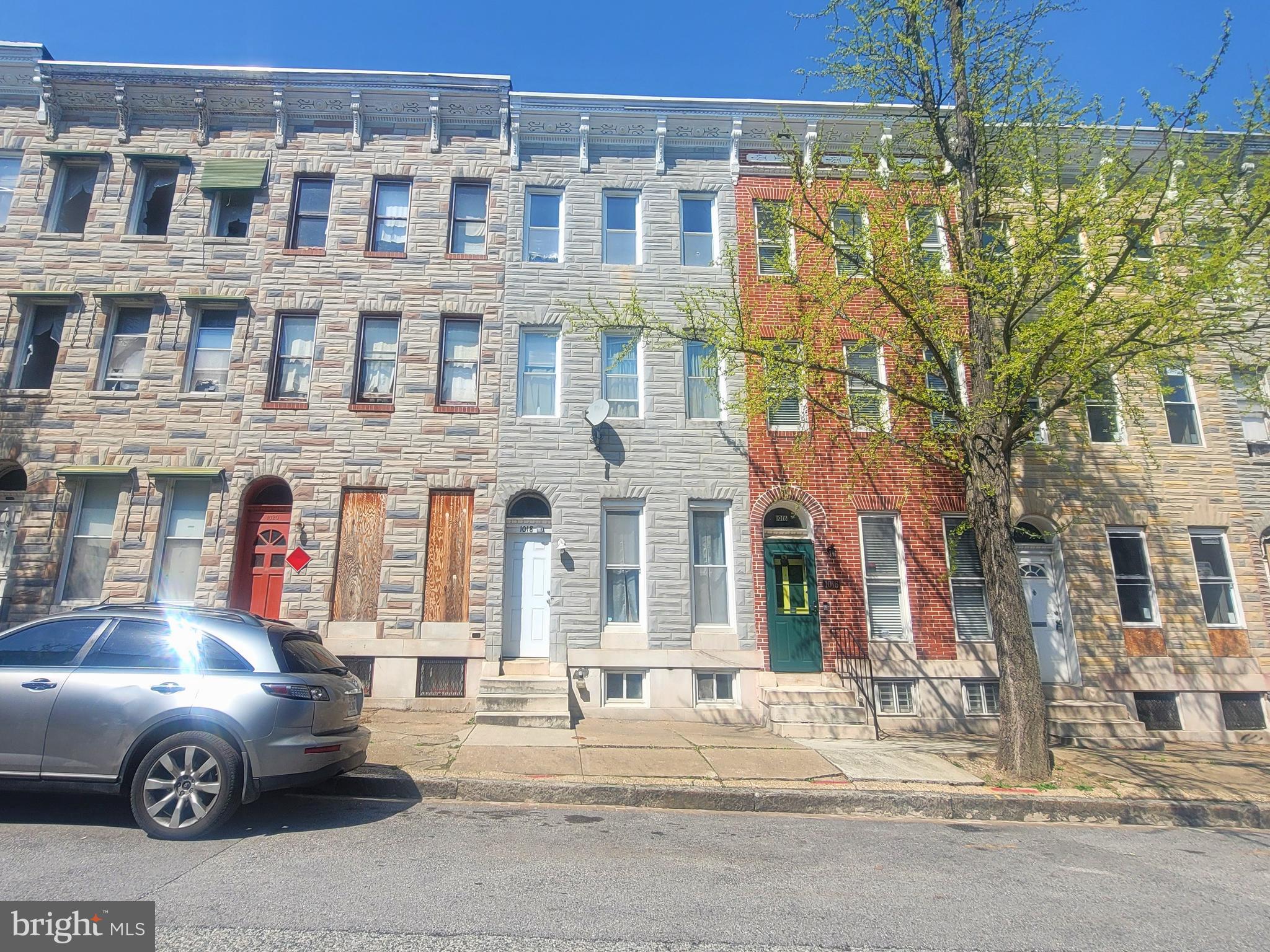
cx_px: 635
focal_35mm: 13
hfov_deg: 106.2
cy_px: 476
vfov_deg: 89.9
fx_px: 477
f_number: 2.2
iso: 64
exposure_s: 1/1718
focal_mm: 2.2
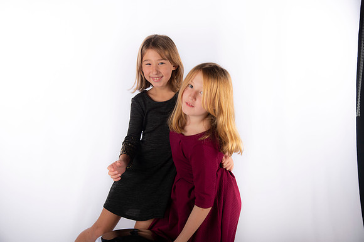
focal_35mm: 55
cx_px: 182
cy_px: 121
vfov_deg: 24.6
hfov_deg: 36.3
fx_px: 556
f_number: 6.3
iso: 100
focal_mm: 55
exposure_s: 1/200
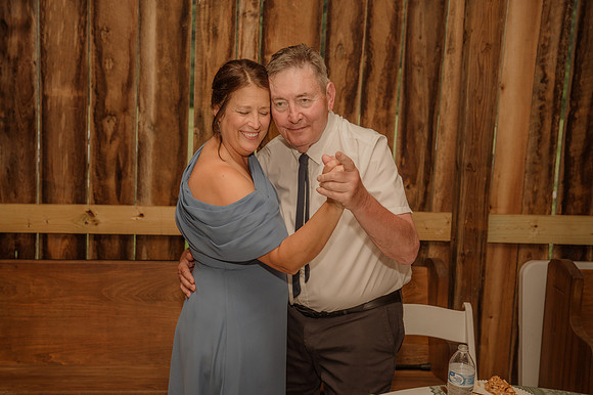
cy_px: 187
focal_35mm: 39
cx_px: 268
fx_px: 645
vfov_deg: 34.0
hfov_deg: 49.3
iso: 320
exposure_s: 1/200
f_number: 4
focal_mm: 35
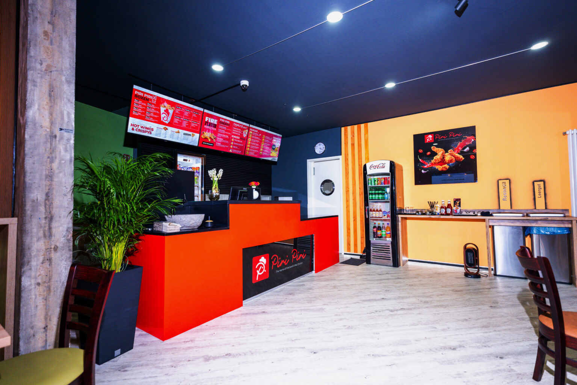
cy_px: 192
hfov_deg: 96.7
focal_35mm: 16
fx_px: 256
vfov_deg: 73.7
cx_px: 288
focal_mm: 16
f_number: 2.8
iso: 1600
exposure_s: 1/200
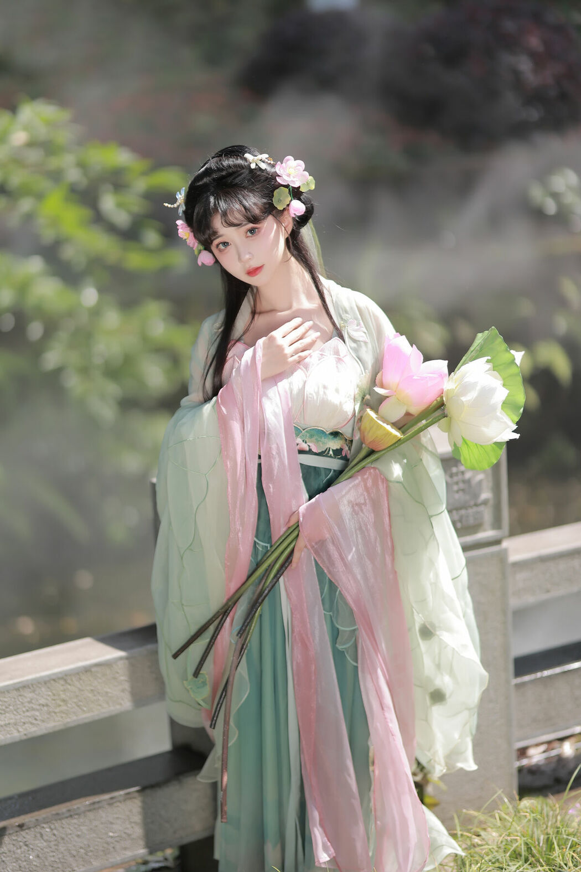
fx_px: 2058
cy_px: 436
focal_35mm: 85
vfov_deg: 23.9
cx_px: 290
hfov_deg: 16.1
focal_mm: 85
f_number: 1.4
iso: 125
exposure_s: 1/3200
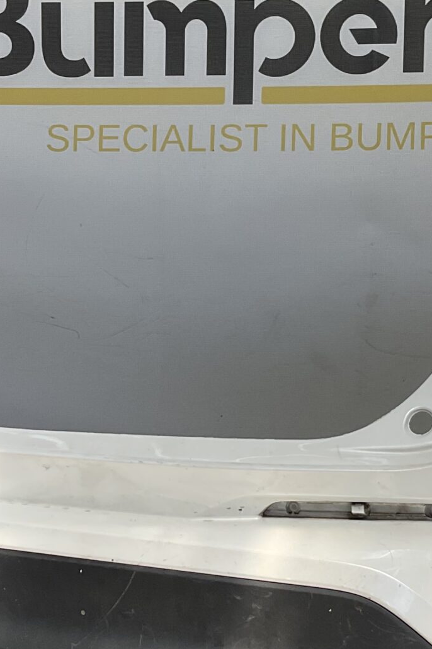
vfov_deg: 26.9
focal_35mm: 75
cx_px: 219
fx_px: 1351
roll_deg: -1.0
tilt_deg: -8.2
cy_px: 413
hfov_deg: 18.2
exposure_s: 1/635
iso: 16
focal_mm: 3
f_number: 1.8
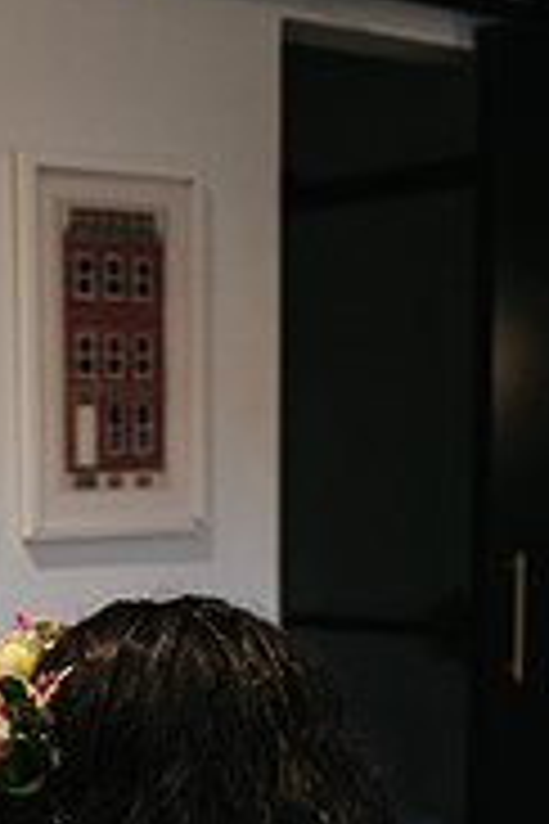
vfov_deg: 22.5
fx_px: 1967
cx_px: -74
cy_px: 878
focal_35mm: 86
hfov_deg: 15.4
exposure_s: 1/250
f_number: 2.8
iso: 800
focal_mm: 35
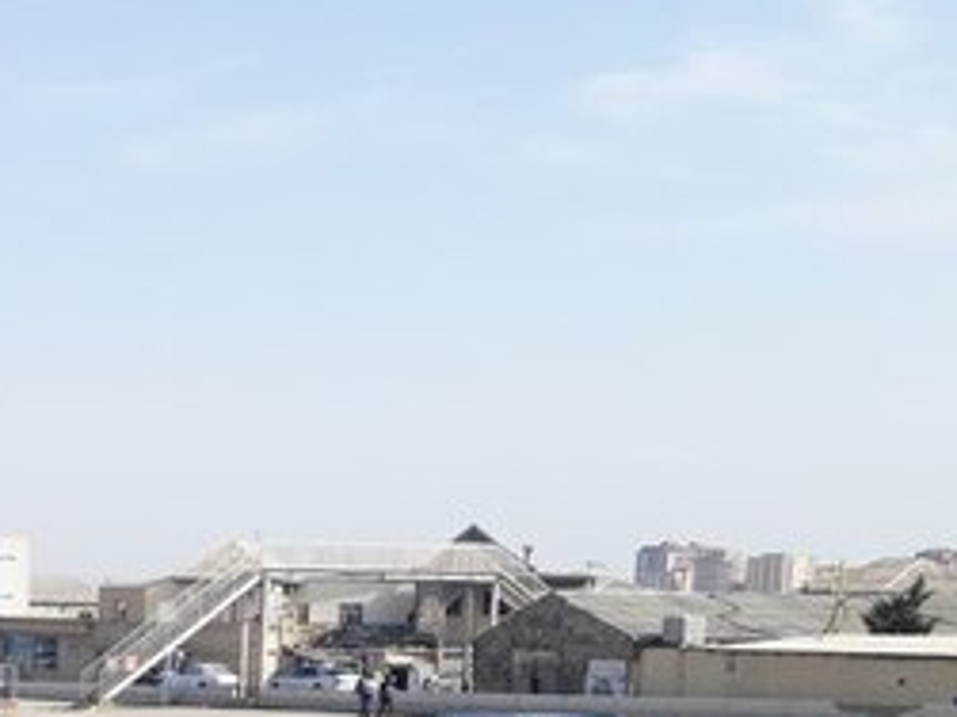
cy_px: 864
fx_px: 1962
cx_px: -126
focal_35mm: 71
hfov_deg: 25.2
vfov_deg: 19.5
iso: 40
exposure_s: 1/1136
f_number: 1.9
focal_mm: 3.6
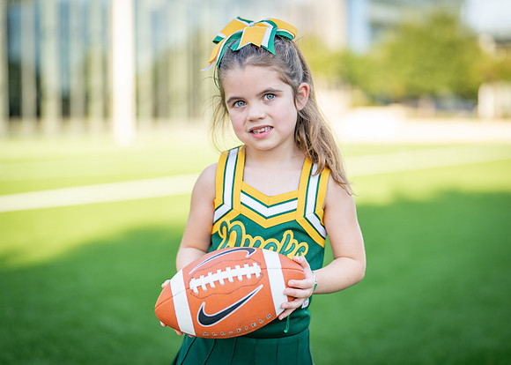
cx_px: 273
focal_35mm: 60
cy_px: 170
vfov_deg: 23.7
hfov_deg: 32.8
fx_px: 869
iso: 100
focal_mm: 50
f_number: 1.2
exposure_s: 1/1600
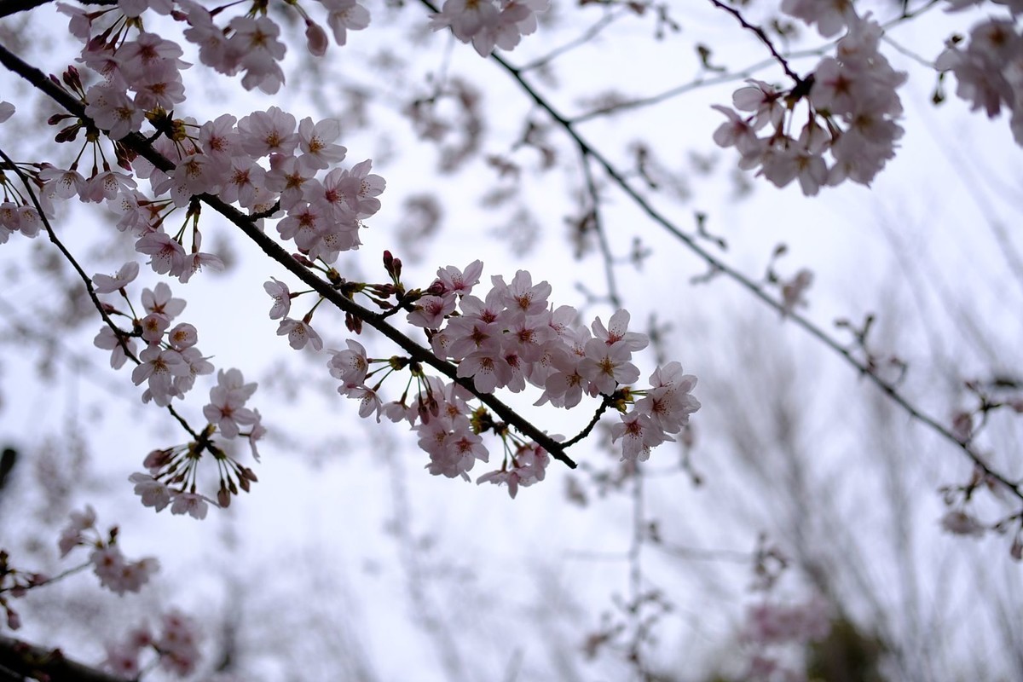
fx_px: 1506
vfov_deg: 25.5
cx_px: 512
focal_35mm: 53
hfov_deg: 37.5
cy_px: 341
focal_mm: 35
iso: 160
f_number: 2
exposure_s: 1/5000
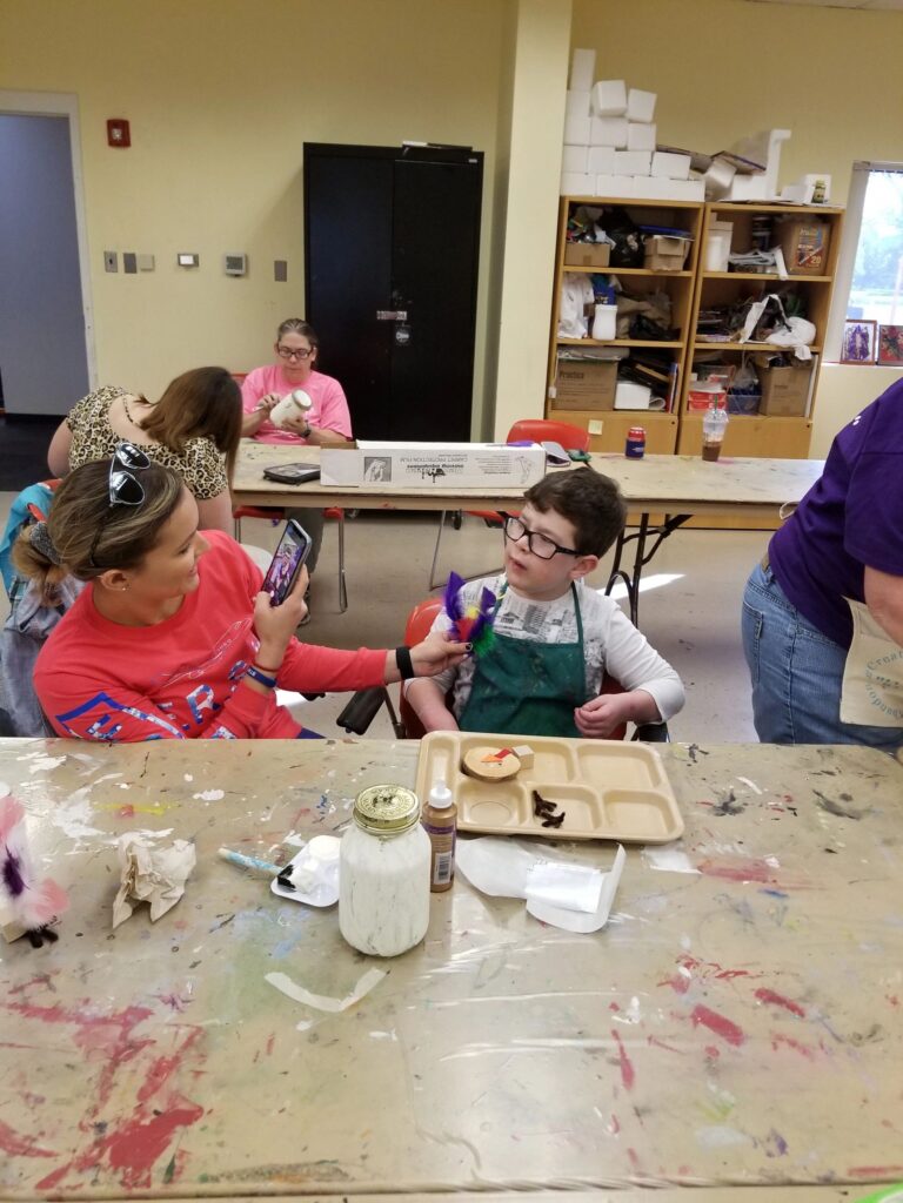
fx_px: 904
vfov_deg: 67.3
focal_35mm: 26
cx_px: 452
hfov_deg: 53.1
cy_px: 602
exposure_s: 1/60
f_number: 1.7
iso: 160
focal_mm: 4.25
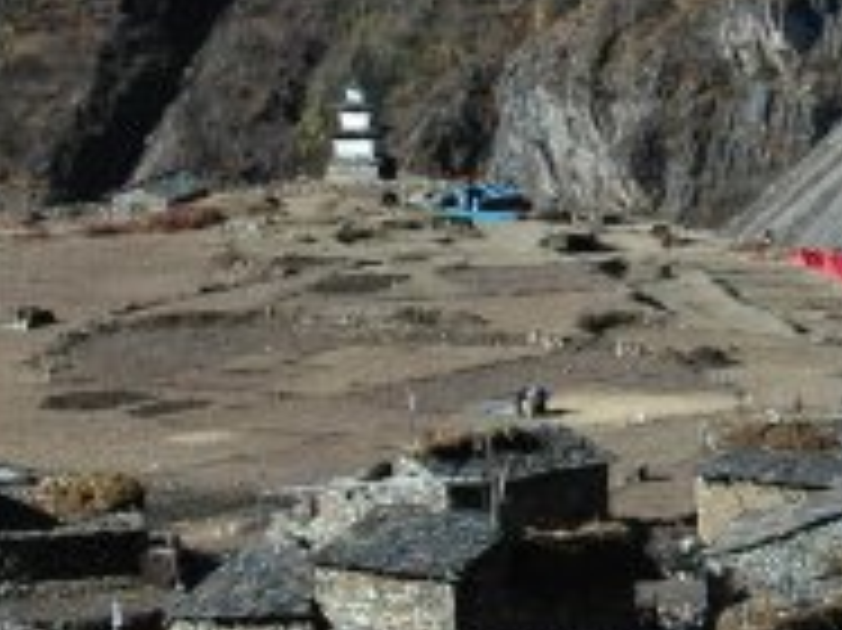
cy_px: 662
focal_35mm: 172
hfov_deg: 11.2
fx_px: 4177
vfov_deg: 8.6
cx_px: 1094
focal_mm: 31
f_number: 9
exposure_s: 1/320
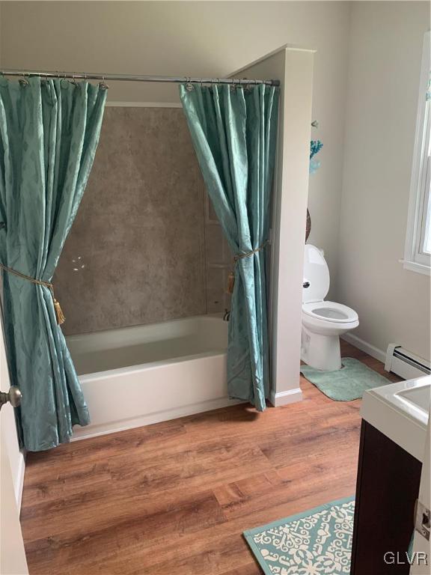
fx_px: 432
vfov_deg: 67.3
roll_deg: +0.8
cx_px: 216
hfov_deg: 53.1
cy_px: 288
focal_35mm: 26
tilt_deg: -14.8
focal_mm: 4.25
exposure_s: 1/60
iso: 125
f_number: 1.8
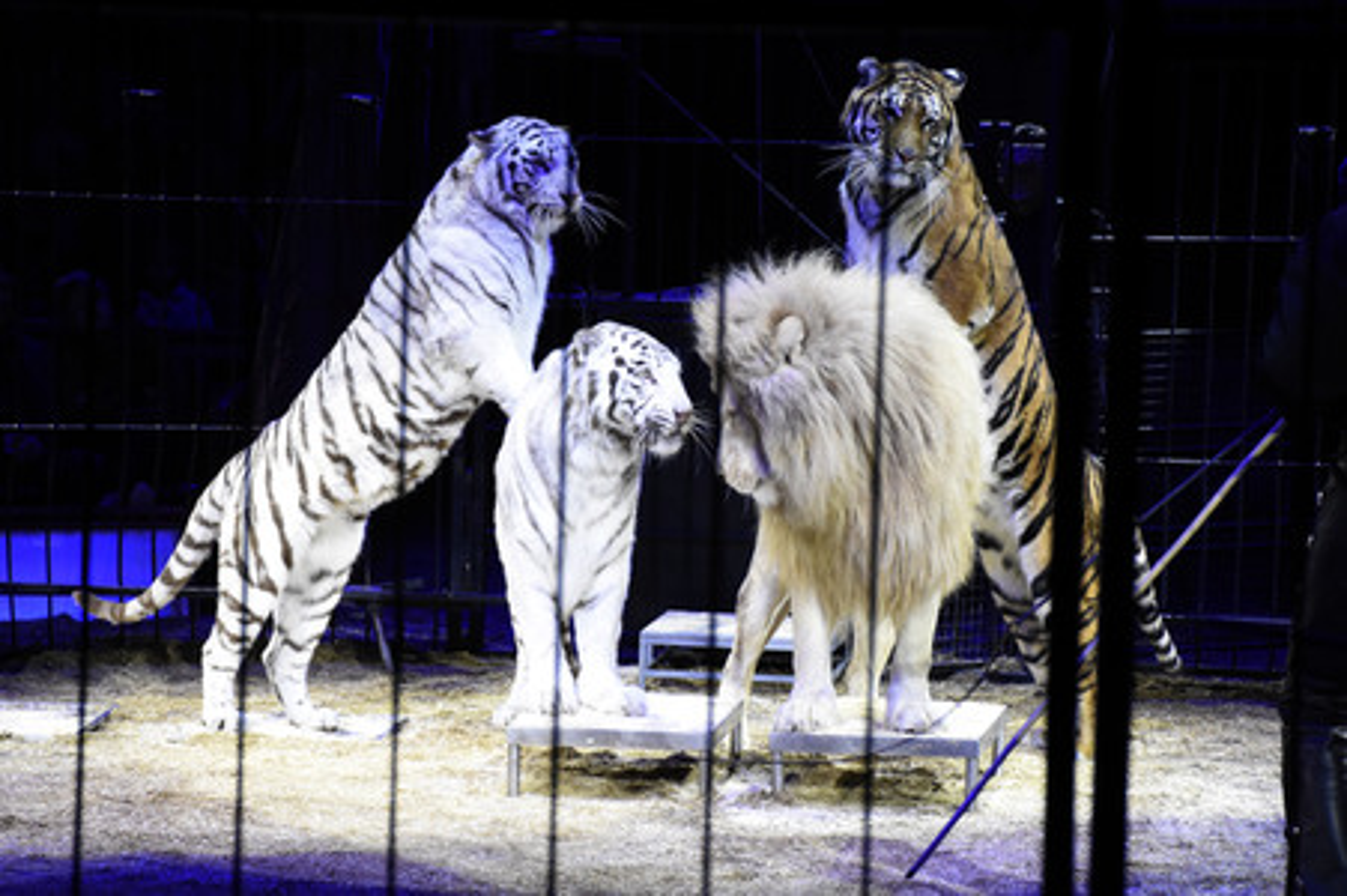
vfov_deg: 12.2
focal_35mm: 112
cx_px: 674
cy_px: 448
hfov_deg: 18.2
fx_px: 4206
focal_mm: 75
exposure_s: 1/160
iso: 2500
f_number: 6.3
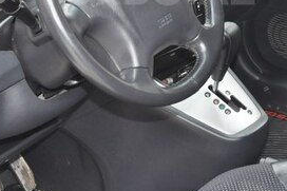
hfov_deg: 25.4
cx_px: 147
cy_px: -11
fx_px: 637
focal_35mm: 80
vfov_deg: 16.6
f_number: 5
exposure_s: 1/200
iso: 1250
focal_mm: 22
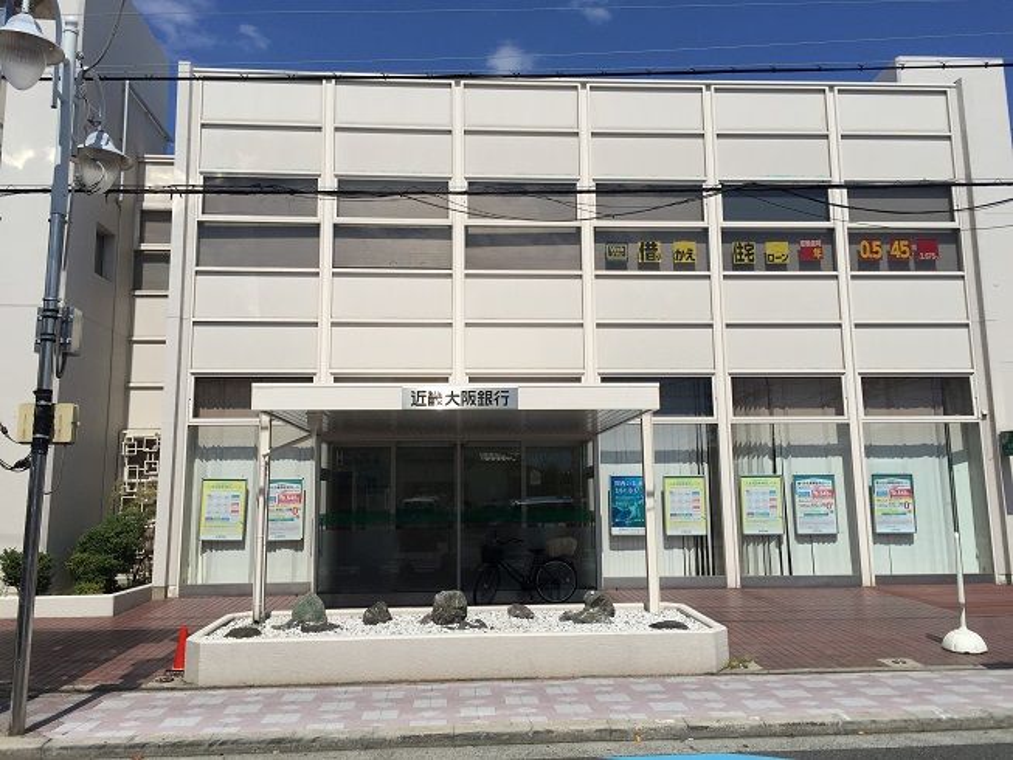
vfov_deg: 48.2
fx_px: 849
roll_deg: -1.1
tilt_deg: +9.4
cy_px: 380
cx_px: 506
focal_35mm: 29
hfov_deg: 61.7
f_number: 2.2
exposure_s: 1/4950
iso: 32
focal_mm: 4.15
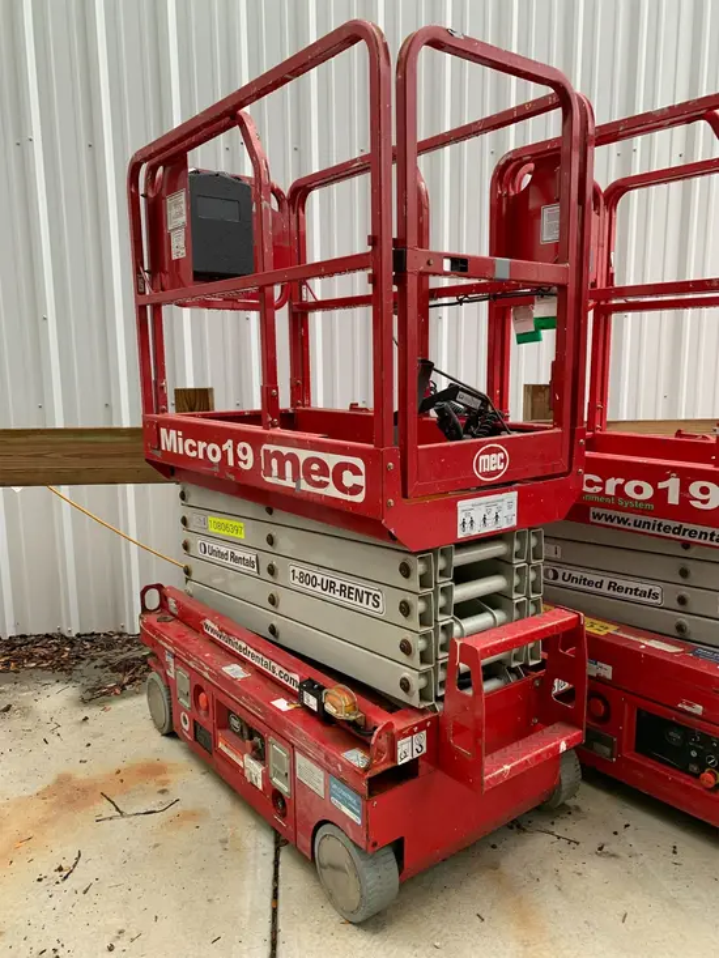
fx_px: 720
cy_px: 479
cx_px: 360
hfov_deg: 53.1
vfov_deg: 67.3
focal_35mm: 26
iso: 100
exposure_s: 1/109
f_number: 1.8
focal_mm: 4.25
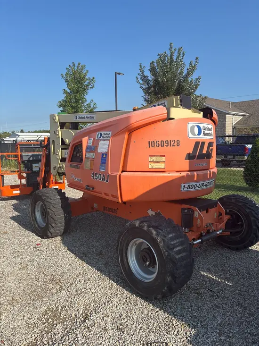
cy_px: 173
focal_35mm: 26
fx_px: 259
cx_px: 130
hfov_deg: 53.1
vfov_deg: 67.3
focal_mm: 5.96
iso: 50
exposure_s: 1/2778
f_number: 1.6
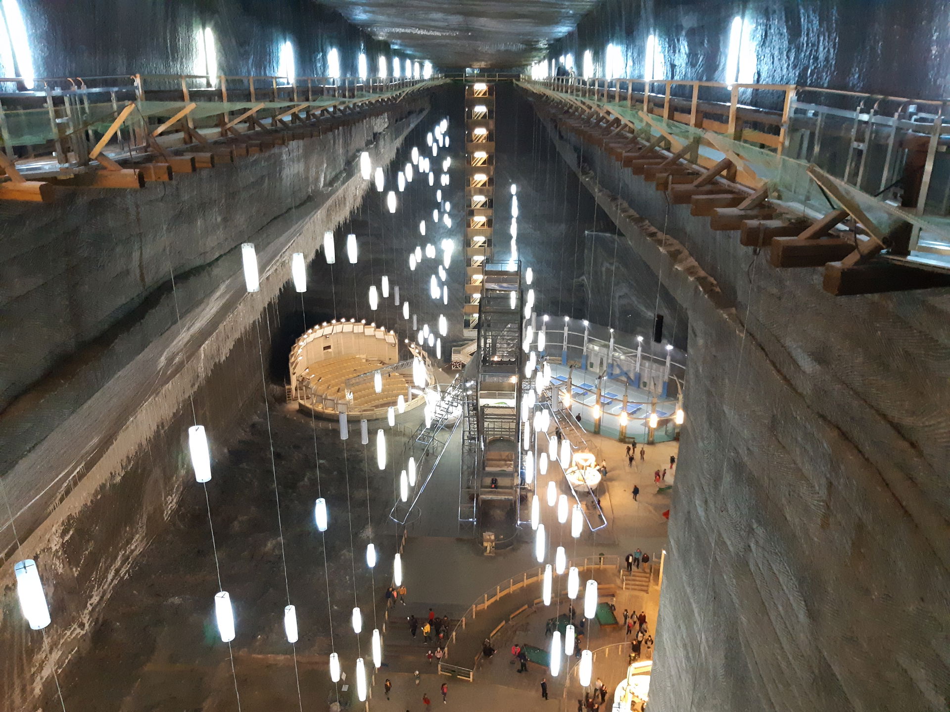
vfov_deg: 53.1
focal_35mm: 26
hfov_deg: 67.3
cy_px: 356
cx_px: 475
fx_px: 714
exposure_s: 1/25
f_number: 1.7
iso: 640
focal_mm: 3.93
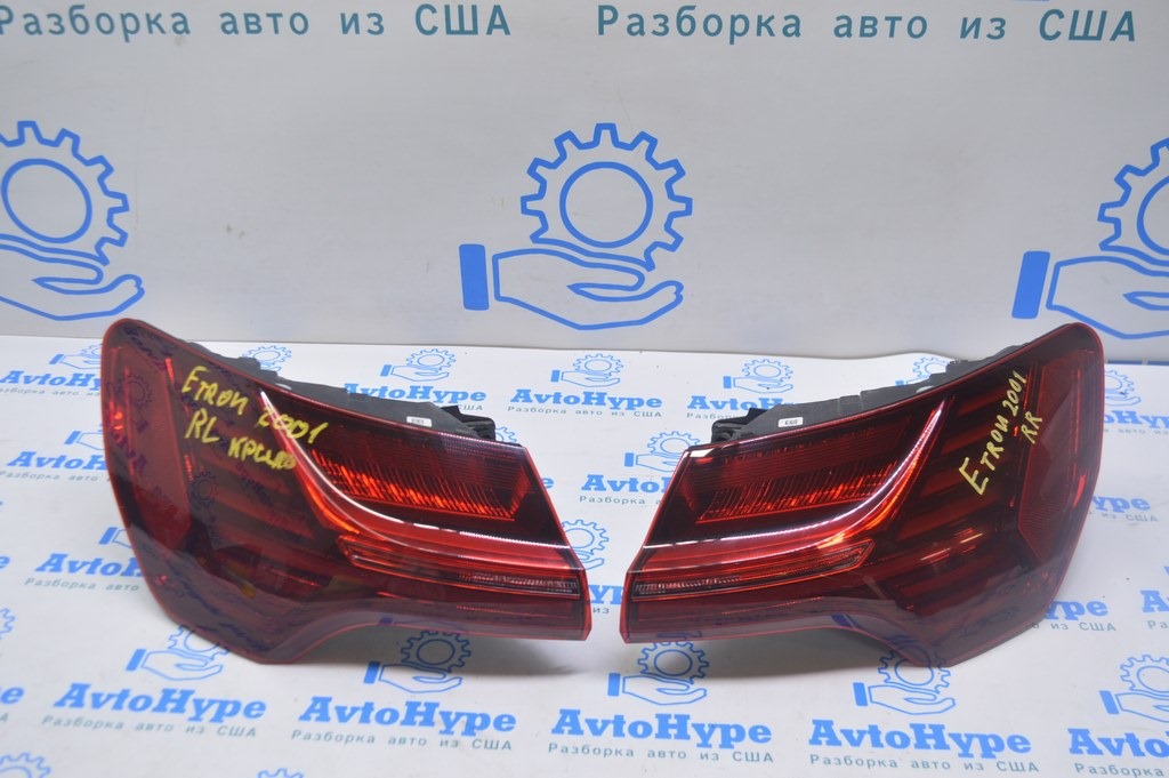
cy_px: 389
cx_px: 584
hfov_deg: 49.6
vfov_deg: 34.2
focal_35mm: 39
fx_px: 1265
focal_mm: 26
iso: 400
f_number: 5.6
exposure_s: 1/20
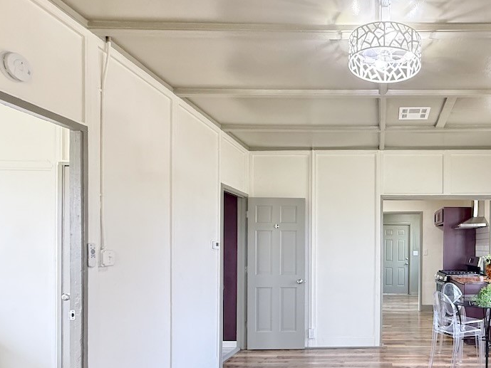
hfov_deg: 62.5
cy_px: 249
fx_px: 369
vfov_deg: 51.9
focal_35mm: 26
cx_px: 381
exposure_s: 1/120
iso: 500
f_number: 2.2
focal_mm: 2.22
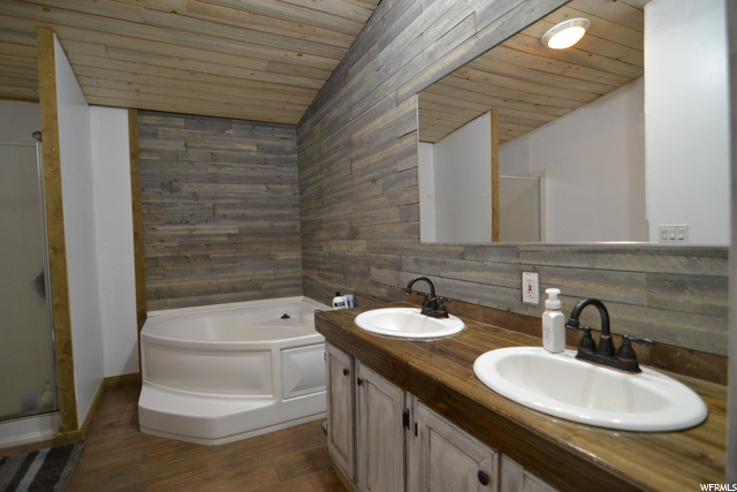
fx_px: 353
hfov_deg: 92.4
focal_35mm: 17
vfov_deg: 69.7
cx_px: 368
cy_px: 246
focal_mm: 11.5
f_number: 2.8
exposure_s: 1/60
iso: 720
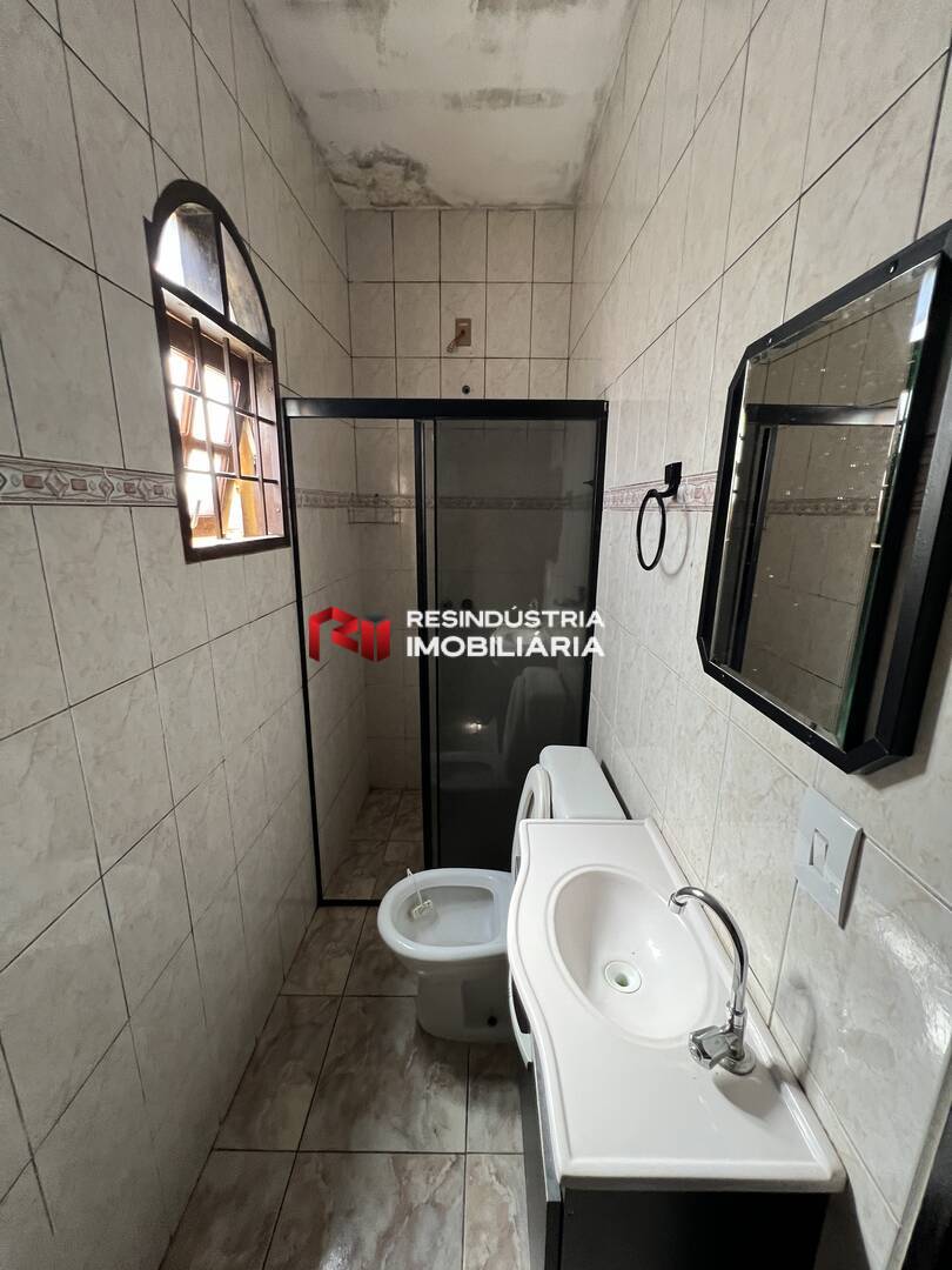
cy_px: 635
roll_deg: -0.8
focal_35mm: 13
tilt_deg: -11.6
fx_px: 477
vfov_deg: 106.2
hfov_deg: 89.9
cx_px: 476
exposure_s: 1/60
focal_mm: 1.57
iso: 320
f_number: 1.8
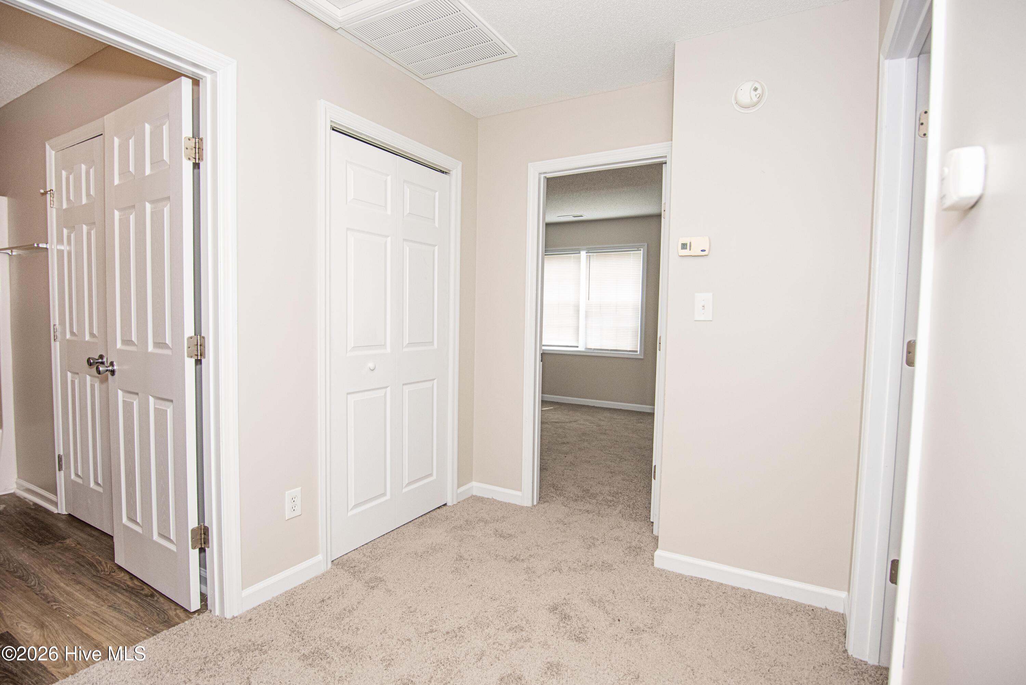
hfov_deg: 93.3
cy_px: 342
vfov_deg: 70.5
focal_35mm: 17
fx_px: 485
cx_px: 513
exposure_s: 1/250
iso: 800
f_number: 4.5
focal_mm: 17
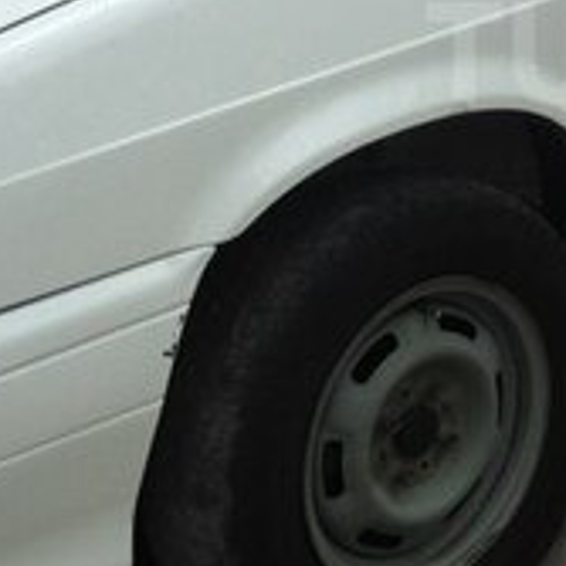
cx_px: 773
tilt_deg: -14.4
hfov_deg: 14.4
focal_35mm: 115
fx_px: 2127
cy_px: 53
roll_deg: +2.8
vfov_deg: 15.0
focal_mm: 4.12
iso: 50
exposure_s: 1/968
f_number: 2.4
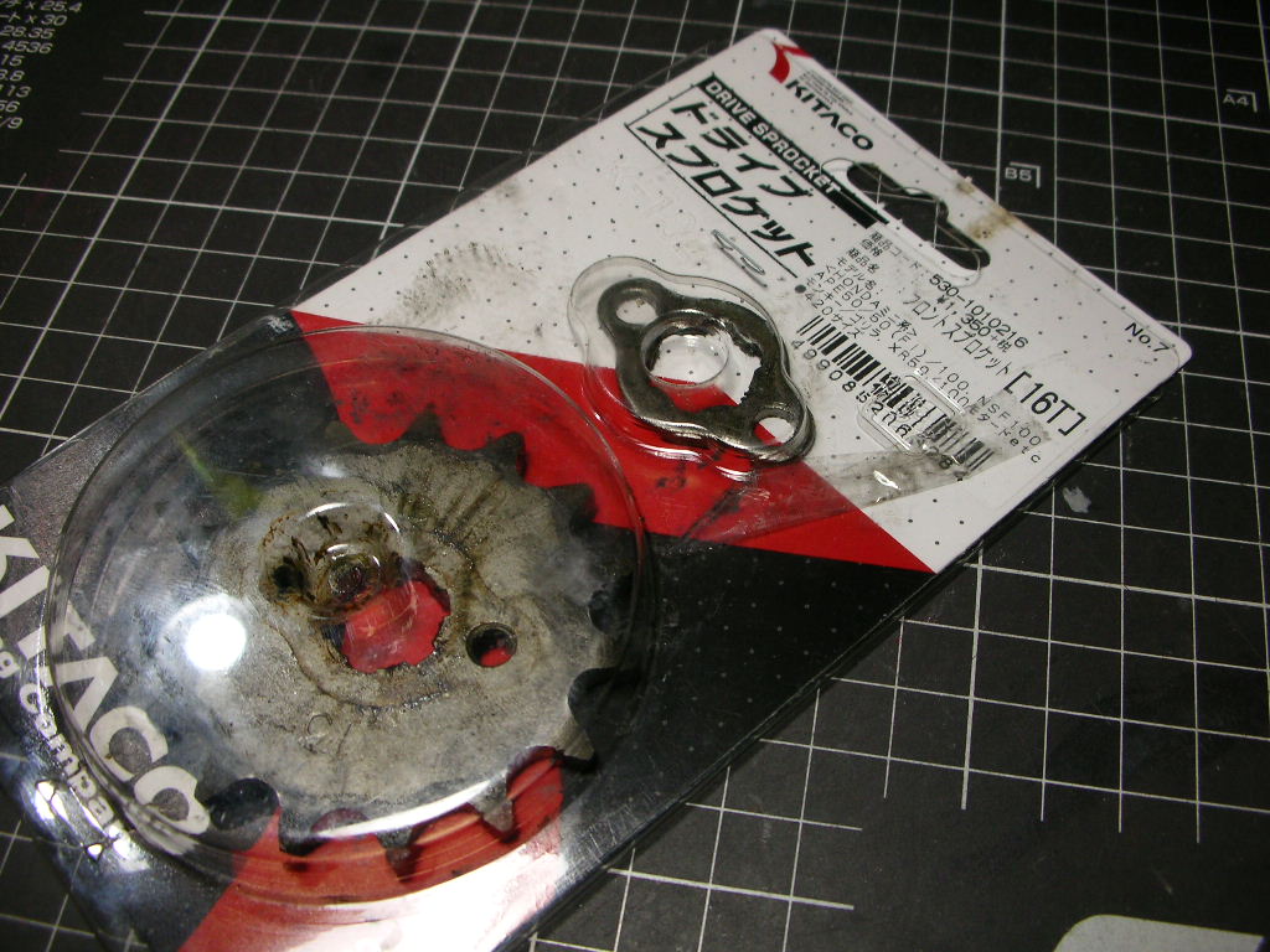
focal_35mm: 35
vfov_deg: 40.7
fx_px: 1284
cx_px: 635
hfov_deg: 52.6
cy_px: 476
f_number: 3
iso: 50
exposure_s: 1/31.8
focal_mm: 5.8
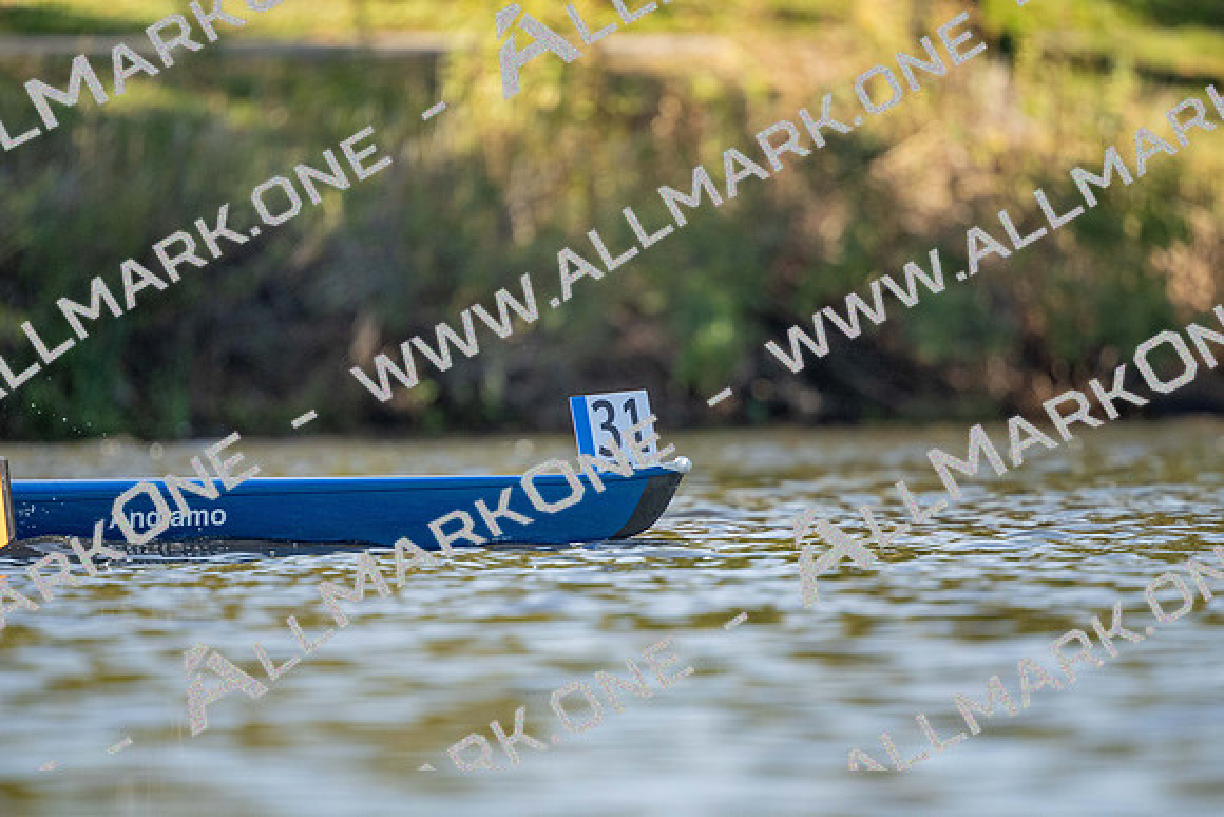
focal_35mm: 900
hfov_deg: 2.3
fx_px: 30606
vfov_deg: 1.5
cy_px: 408
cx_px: 612
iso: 800
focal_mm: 600
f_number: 4
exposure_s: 1/2500
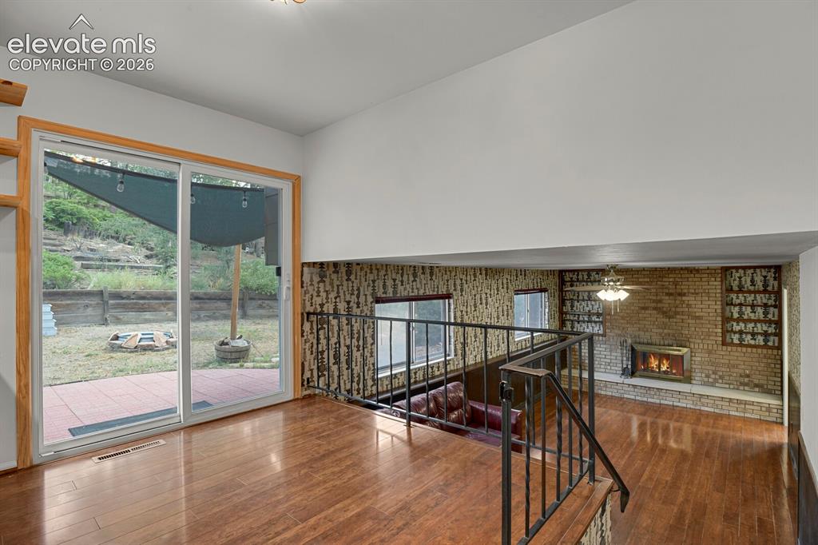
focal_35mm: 17
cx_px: 409
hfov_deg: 93.3
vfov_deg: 70.4
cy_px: 272
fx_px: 386
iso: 250
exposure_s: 2
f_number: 6.3
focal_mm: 17
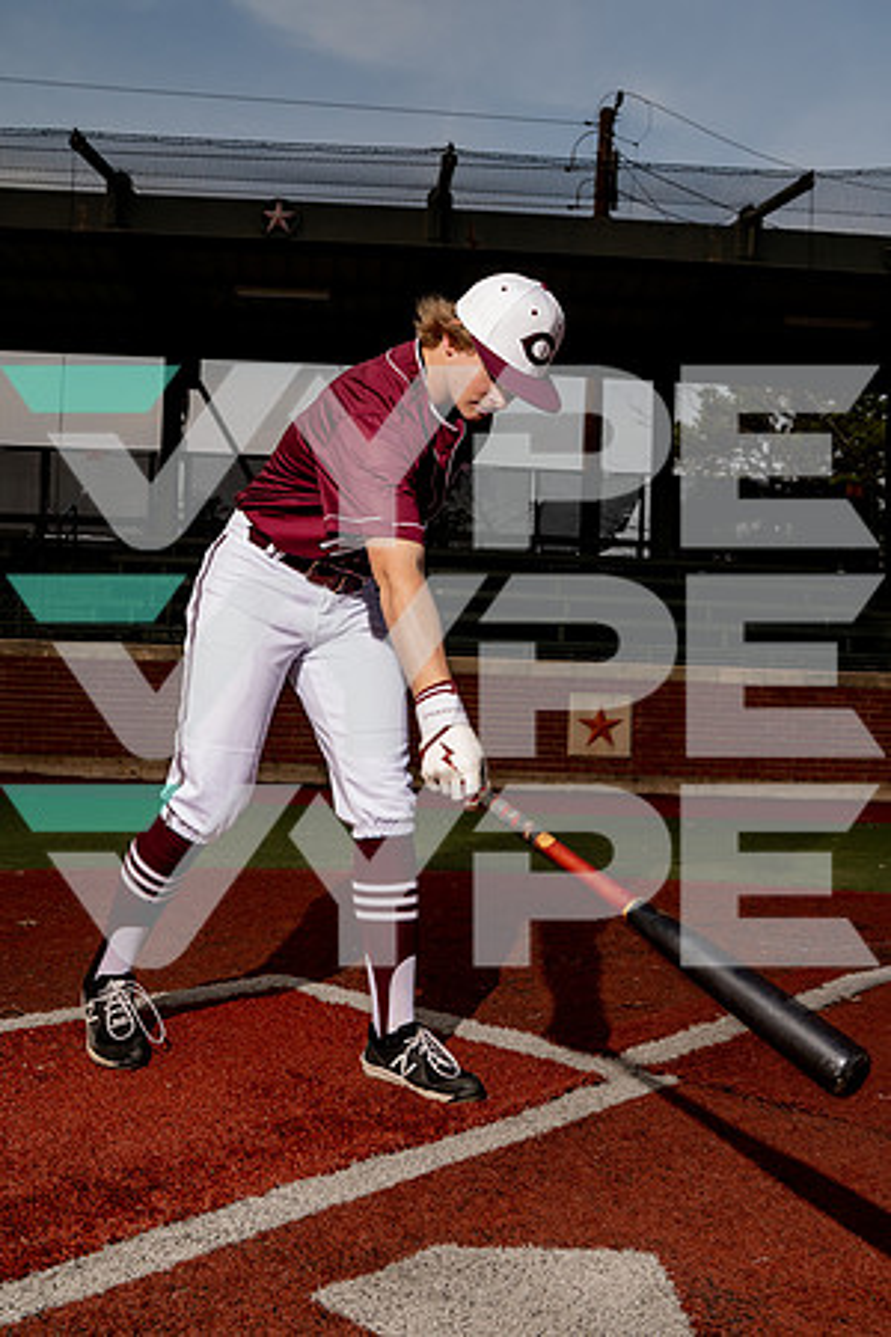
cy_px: 668
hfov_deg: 37.9
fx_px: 1299
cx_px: 446
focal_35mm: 35
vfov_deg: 54.4
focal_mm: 35
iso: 500
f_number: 6.3
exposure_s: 1/250
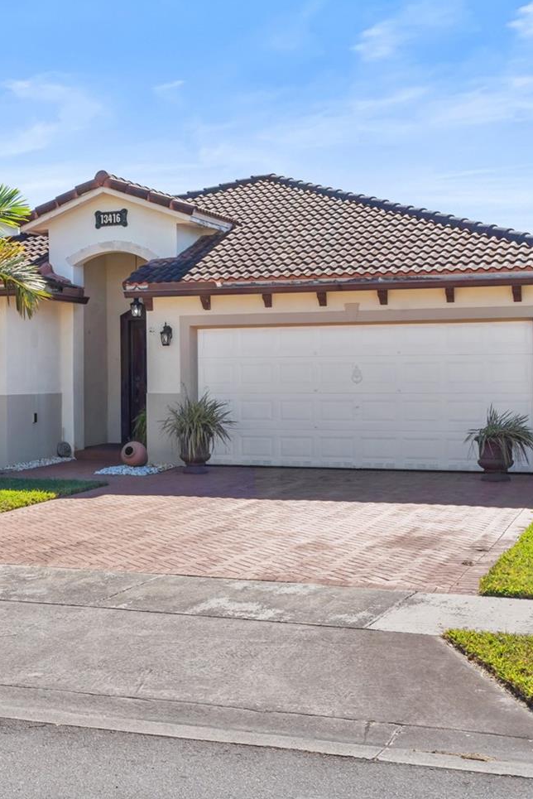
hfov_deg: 22.8
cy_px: 359
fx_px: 1287
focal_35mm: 58
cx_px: 51
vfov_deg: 34.4
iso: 250
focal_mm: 35
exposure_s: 1/160
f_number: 11
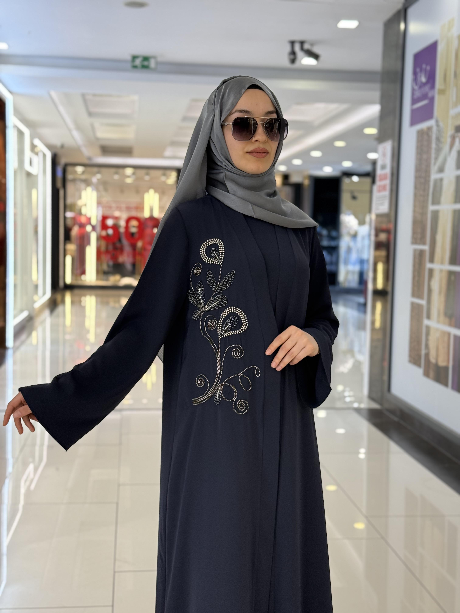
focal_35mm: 48
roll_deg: -1.6
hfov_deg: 30.3
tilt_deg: -5.1
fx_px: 850
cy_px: 306
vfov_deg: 39.7
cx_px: 230
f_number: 1.78
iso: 80
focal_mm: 6.76
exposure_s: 1/100
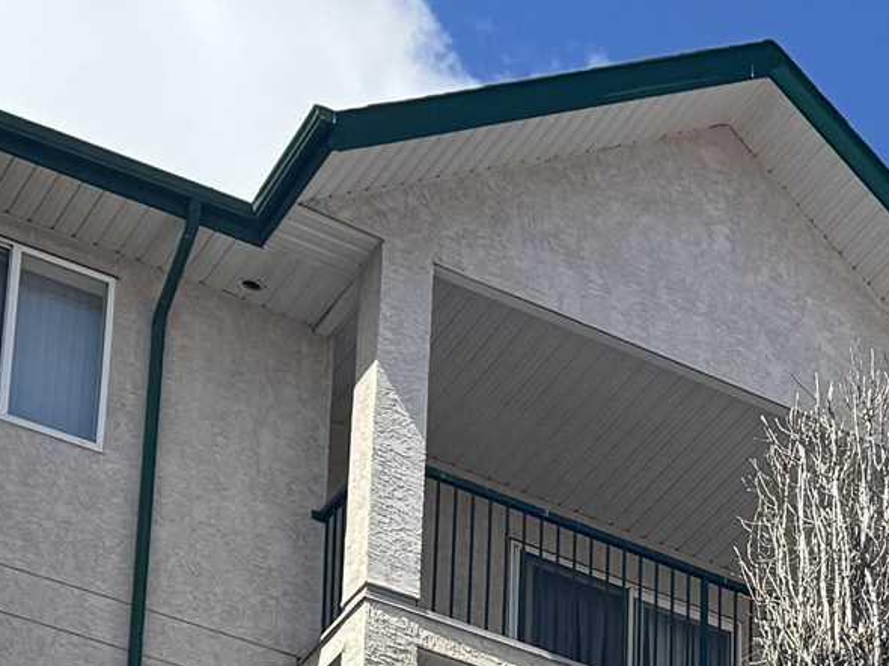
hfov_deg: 15.2
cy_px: 1493
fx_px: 3209
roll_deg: +1.1
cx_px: 1103
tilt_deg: +18.1
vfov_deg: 10.5
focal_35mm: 125
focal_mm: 6.76
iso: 80
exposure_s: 1/3247
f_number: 1.78
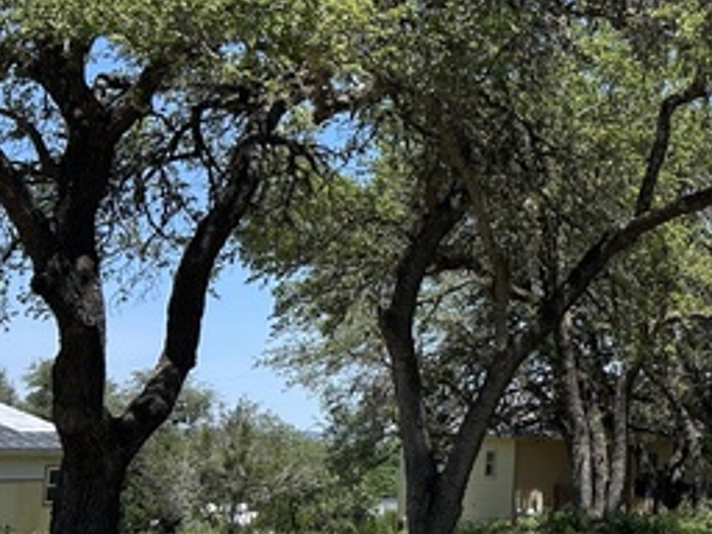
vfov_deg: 22.6
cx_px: 884
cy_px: 264
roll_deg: -0.4
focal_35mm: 65
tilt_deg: +7.4
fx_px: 1337
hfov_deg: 26.1
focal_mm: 5.7
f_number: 1.5
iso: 50
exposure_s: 1/1972
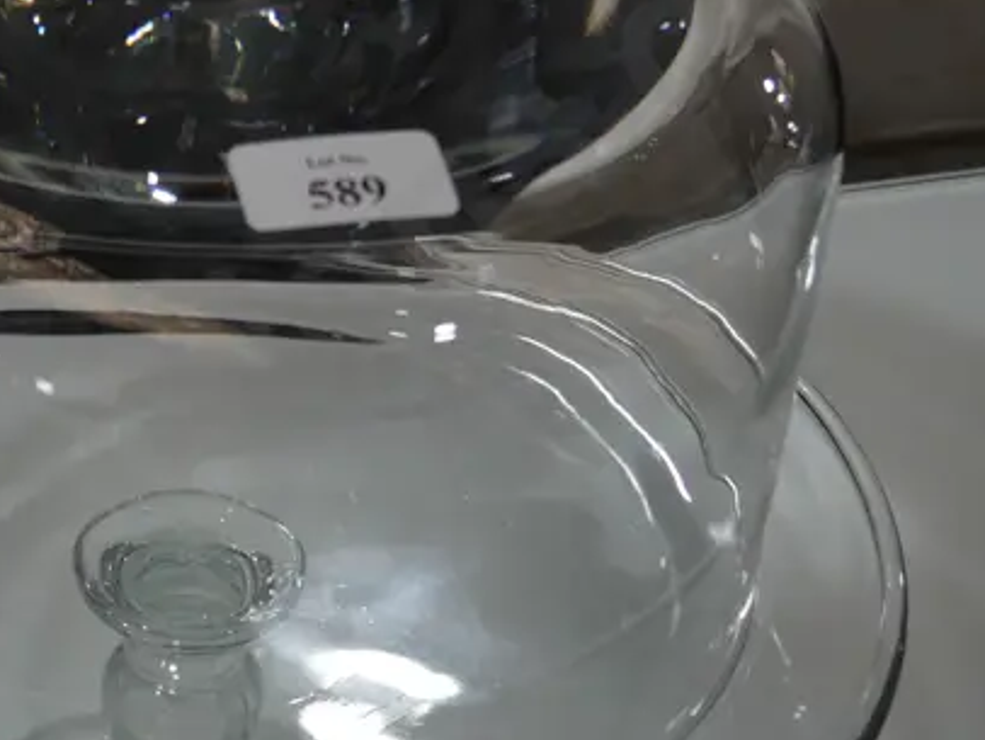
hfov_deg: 19.0
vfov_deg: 14.6
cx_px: 56
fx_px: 2876
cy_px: 513
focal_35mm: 101
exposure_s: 1/100
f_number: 4.4
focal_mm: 20
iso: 200
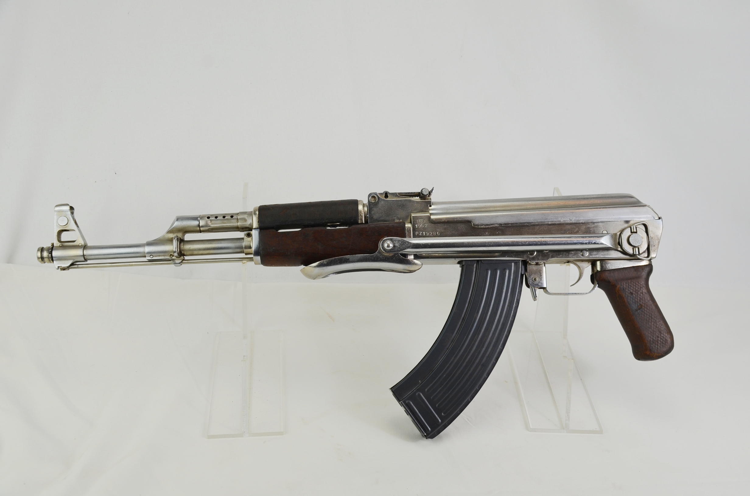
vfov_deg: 36.7
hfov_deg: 53.2
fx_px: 748
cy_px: 248
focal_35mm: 36
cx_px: 375
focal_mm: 24
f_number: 5.6
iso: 250
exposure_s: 1/125
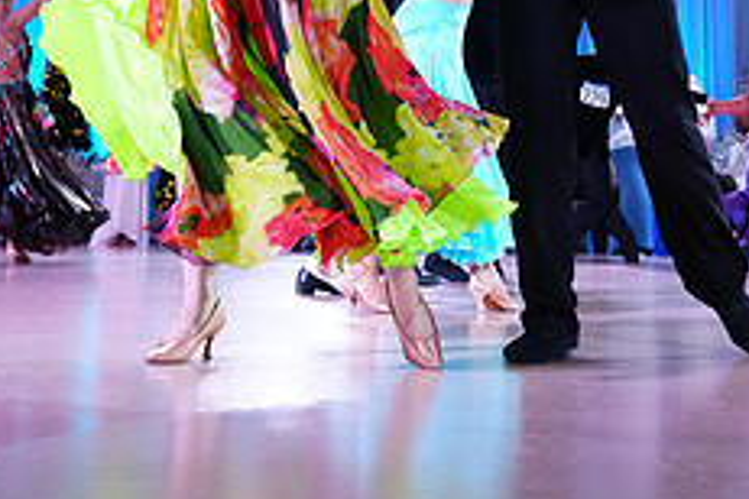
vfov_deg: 16.7
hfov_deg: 26.0
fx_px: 1623
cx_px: 402
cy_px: -102
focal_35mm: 78
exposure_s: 1/400
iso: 3200
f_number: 4
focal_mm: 31
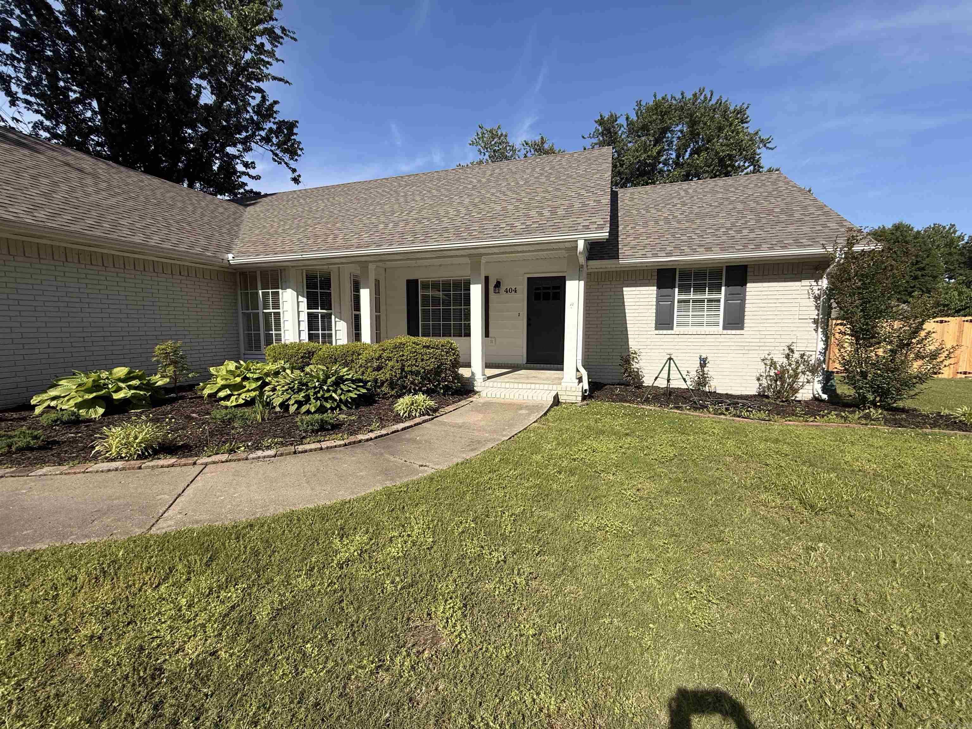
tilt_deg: -2.9
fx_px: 393
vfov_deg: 85.7
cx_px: 486
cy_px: 364
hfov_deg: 102.1
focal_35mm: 14
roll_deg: +0.3
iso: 50
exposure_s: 1/2611
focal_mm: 2.22
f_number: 2.2
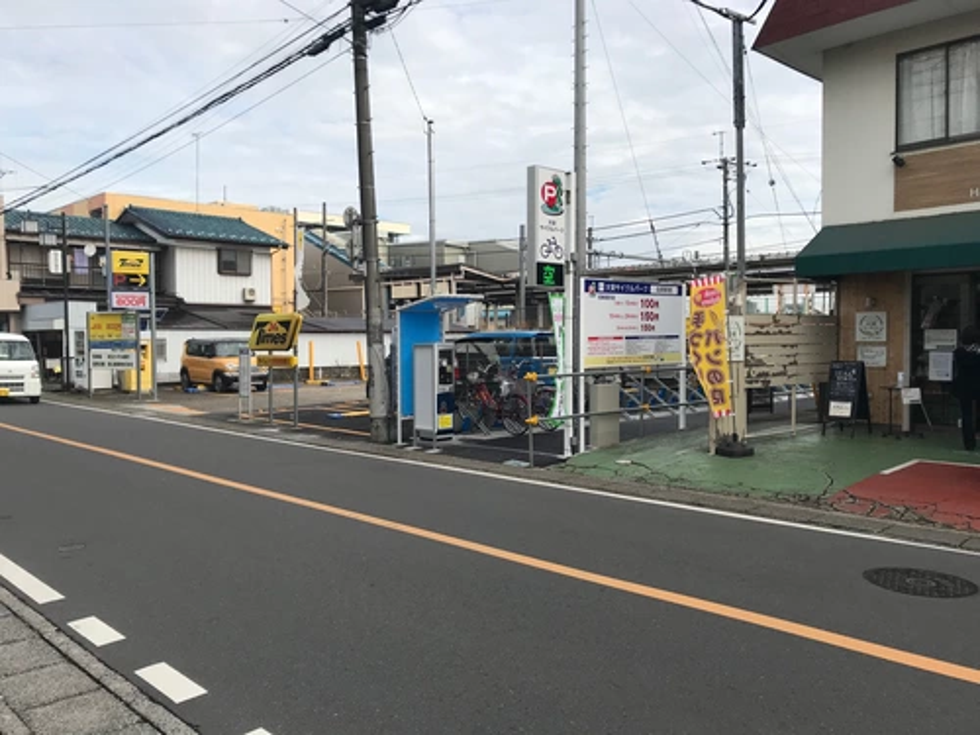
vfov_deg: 49.7
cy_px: 368
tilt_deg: -1.9
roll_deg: +0.9
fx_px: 793
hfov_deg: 63.4
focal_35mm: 28
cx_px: 490
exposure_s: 1/2283
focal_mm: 3.99
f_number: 1.8
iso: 20
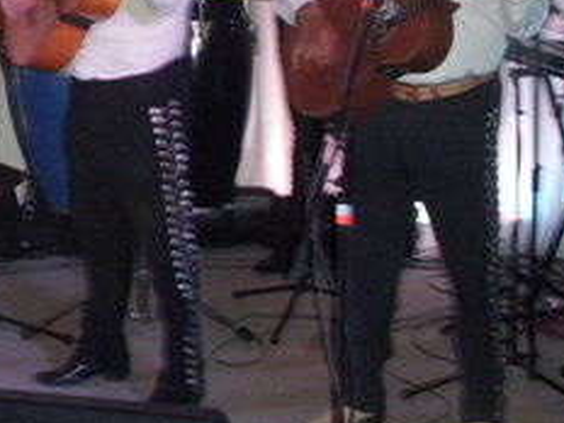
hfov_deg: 18.4
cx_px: 56
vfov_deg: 13.9
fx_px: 1711
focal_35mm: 105
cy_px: 27
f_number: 3.5
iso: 500
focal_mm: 6.7
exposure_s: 1/30
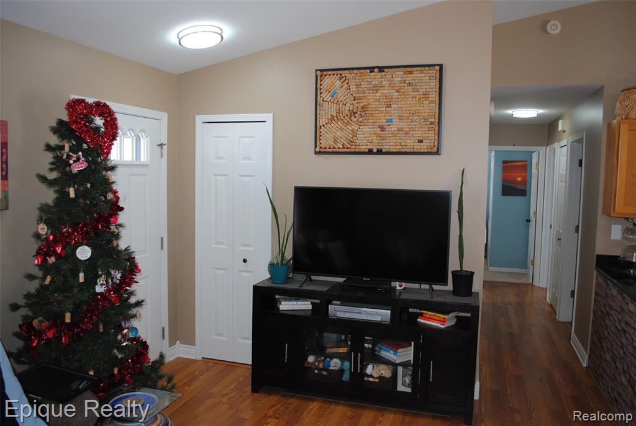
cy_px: 213
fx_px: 478
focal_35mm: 27
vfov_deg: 48.1
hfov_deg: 67.3
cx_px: 318
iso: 200
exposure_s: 1/60
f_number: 3.5
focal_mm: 18
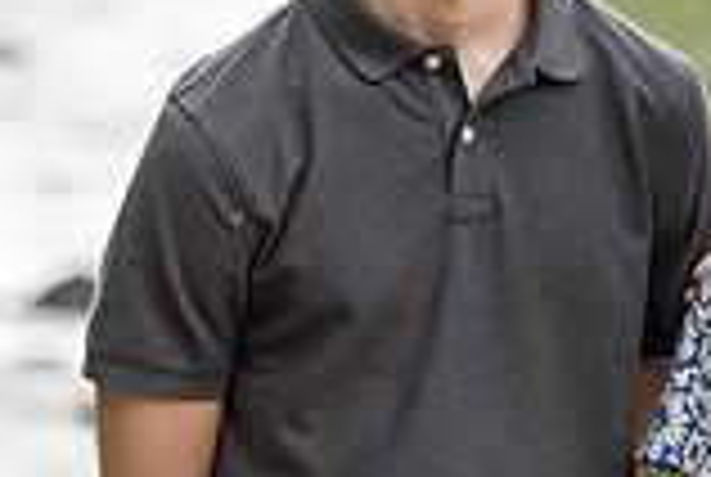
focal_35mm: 502
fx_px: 9933
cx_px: 549
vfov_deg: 2.8
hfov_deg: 4.1
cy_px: 272
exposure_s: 1/160
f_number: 4.5
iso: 800
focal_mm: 137
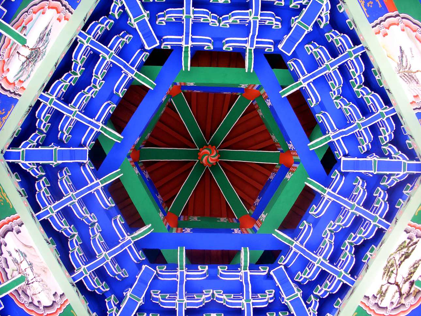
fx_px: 401
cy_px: 158
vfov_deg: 43.0
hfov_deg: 55.3
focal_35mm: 33
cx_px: 210
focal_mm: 7.1
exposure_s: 1/40
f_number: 2.8
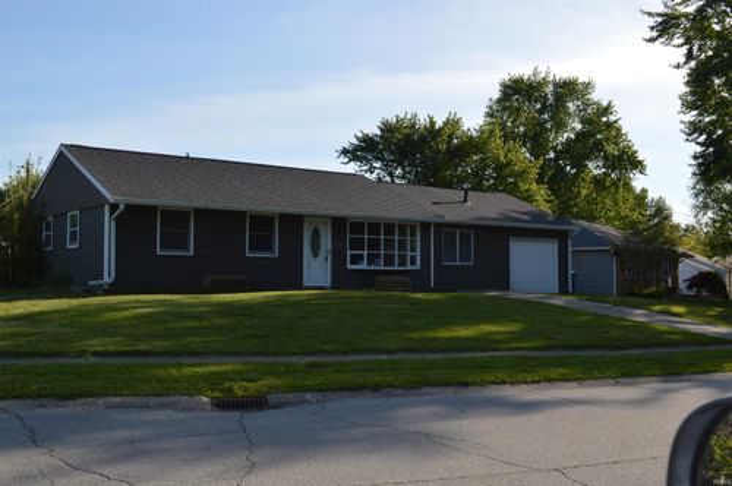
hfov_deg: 53.2
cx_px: 366
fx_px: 731
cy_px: 243
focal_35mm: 36
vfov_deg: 36.8
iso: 100
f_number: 7.1
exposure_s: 1/200
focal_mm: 24
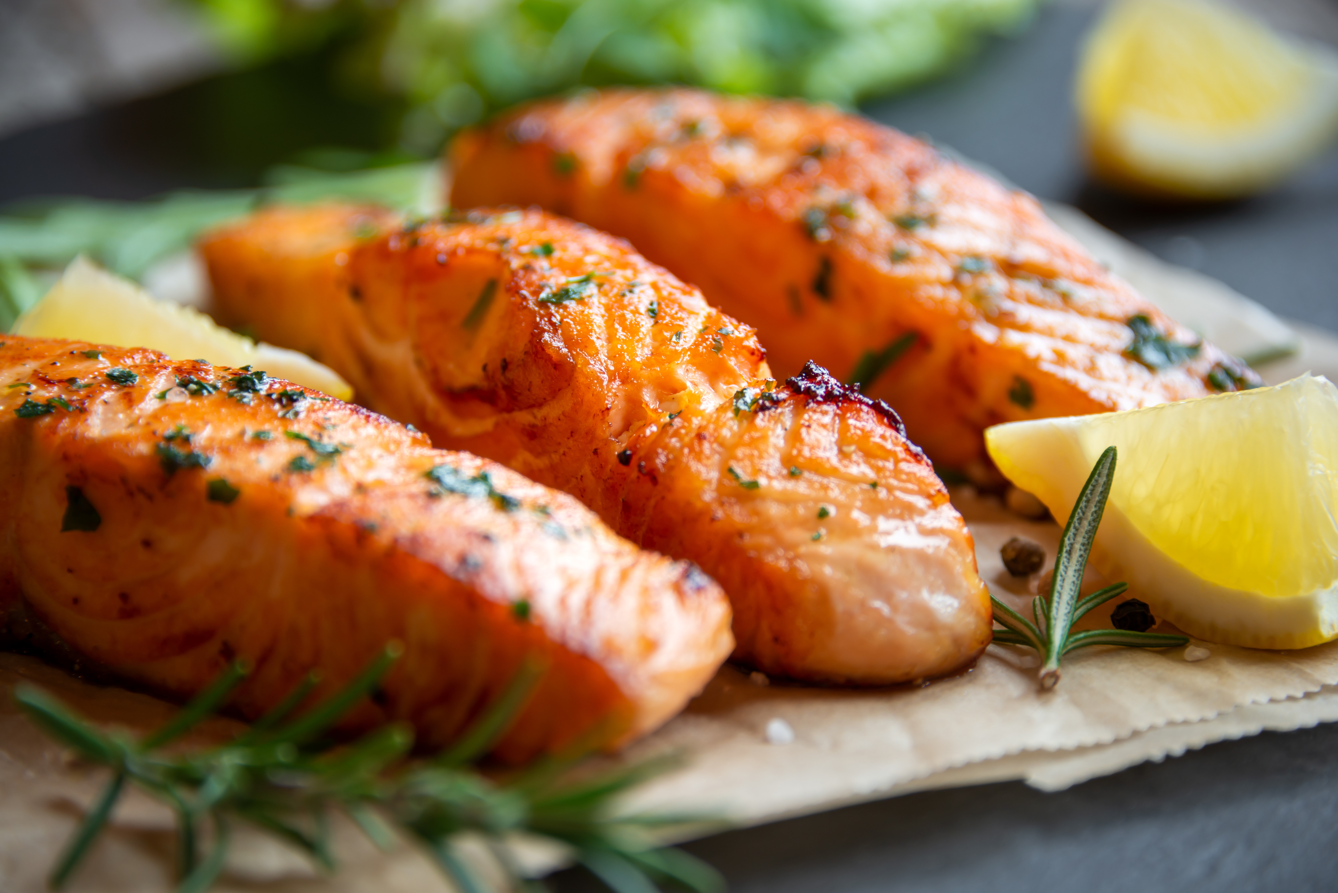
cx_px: 669
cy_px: 446
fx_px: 7808
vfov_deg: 6.5
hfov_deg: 9.8
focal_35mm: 210
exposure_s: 1/60
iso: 200
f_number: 5.6
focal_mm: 210
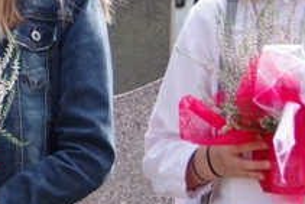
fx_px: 2967
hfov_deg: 5.8
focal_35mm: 350
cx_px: -249
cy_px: 158
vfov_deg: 3.9
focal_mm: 48
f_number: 4.5
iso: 400
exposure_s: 1/200
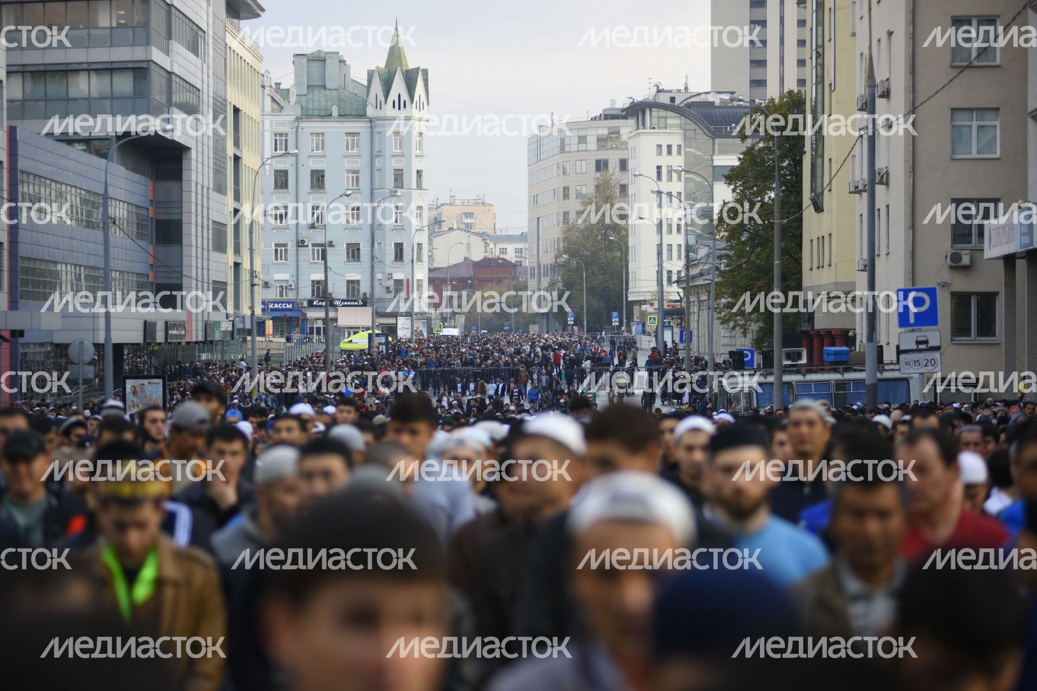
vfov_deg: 12.2
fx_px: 3226
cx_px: 518
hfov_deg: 18.3
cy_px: 346
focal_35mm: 112
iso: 800
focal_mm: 112
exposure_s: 1/1250
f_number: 2.8
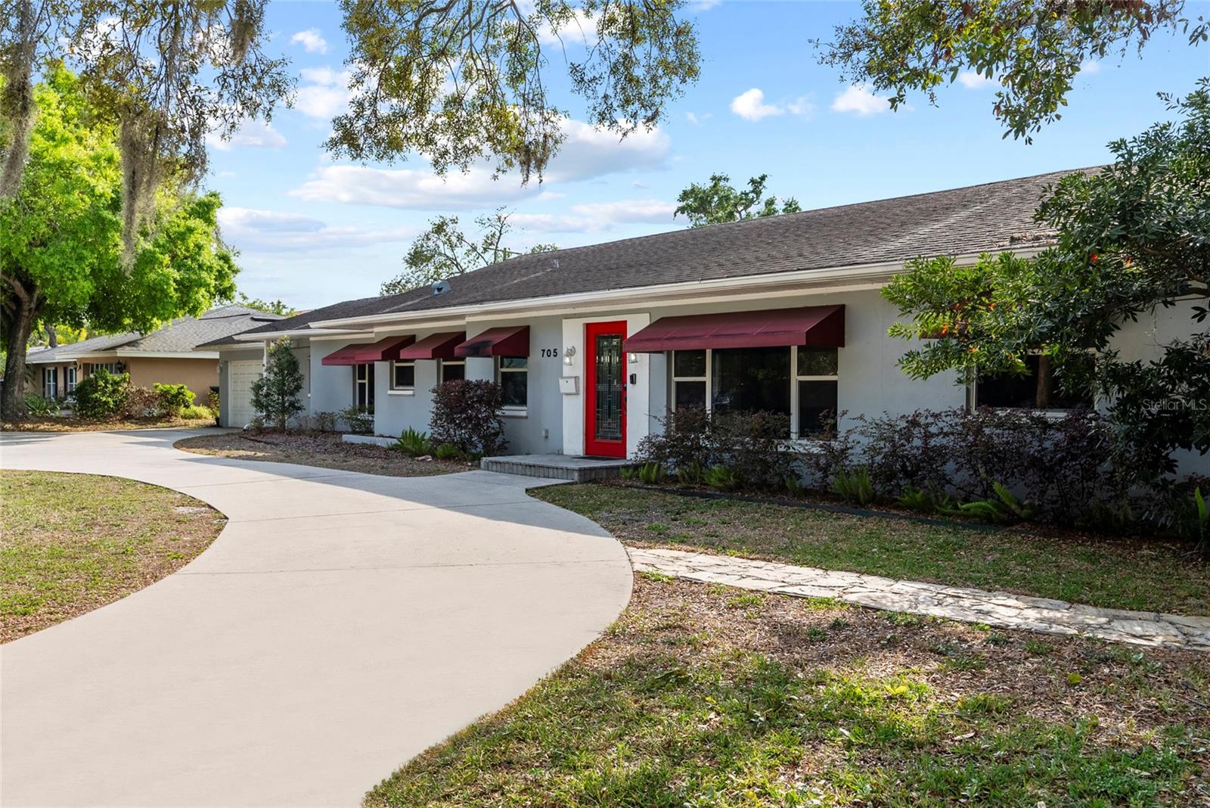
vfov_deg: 45.0
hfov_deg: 63.6
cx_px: 605
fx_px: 975
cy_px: 404
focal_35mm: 29
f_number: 7.1
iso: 100
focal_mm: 29
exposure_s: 1/20
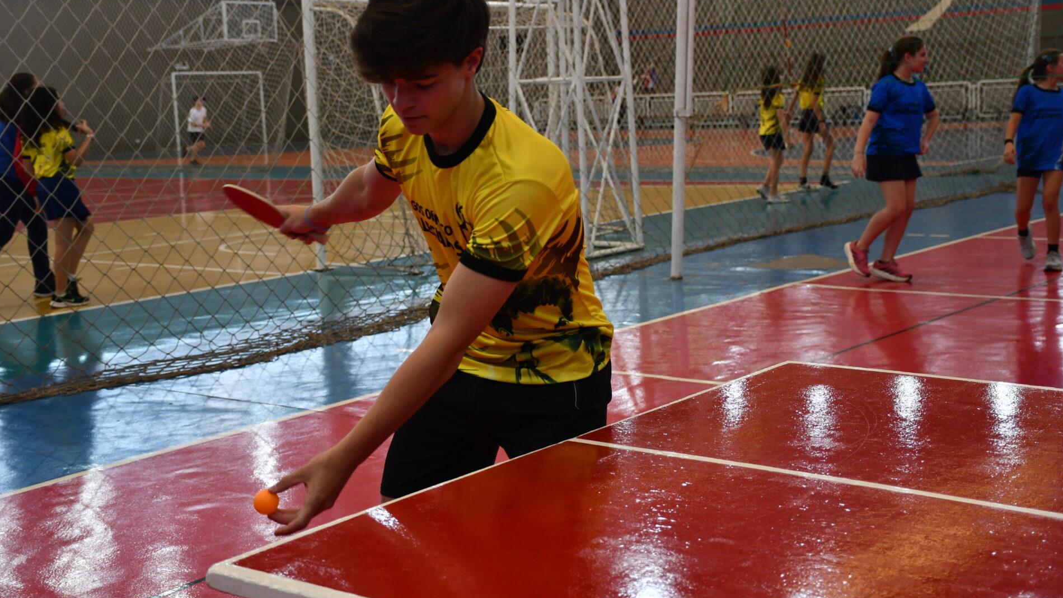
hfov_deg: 38.5
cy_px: 245
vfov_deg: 22.2
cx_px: 528
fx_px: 1522
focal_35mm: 54
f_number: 4.2
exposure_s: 1/250
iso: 800
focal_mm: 34
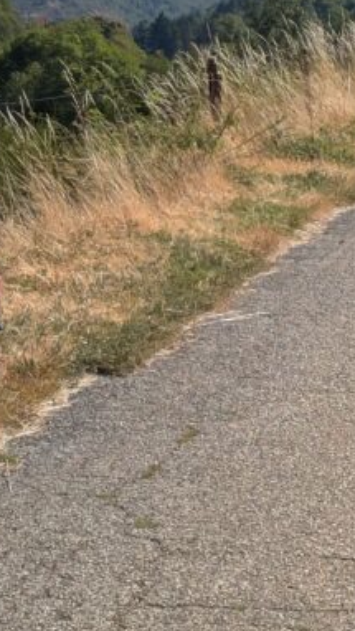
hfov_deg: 7.3
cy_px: 132
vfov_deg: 12.9
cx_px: 46
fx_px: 2777
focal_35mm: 166
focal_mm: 5.43
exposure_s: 1/1969
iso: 49
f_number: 1.89
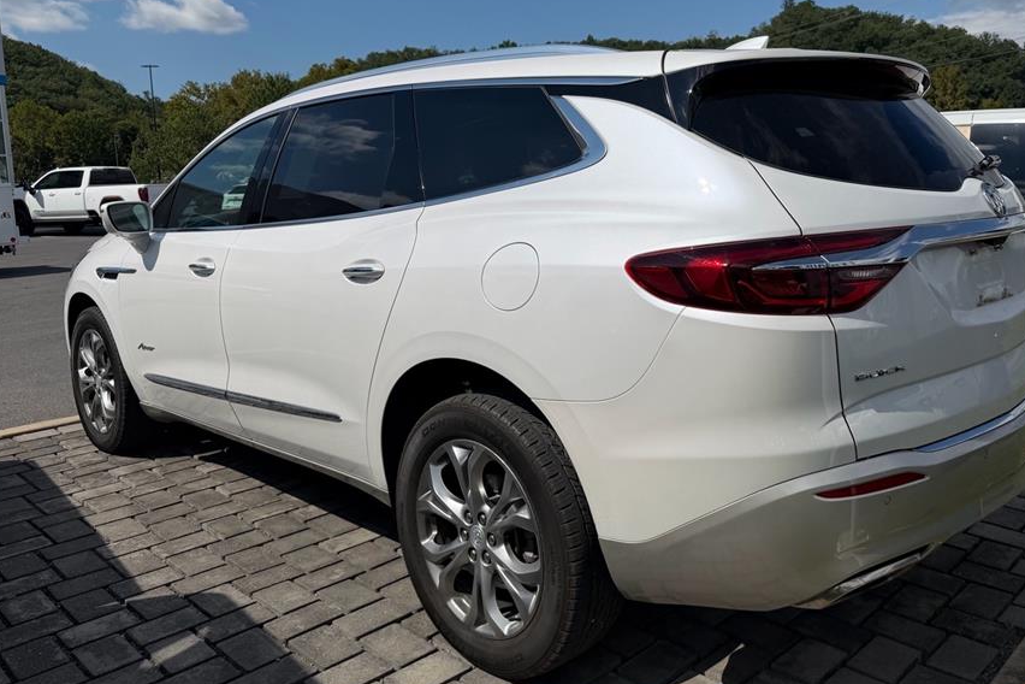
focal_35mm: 30
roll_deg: -1.4
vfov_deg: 43.5
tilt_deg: -4.9
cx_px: 580
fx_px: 854
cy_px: 291
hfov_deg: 61.7
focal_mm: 6.76
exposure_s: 1/11905
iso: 80
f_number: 1.78
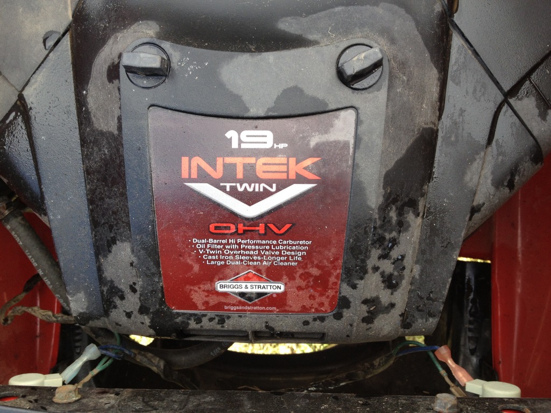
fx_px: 557
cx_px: 276
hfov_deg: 52.6
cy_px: 206
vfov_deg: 40.7
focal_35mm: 35
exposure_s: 1/144
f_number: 2.4
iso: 50
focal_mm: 4.28
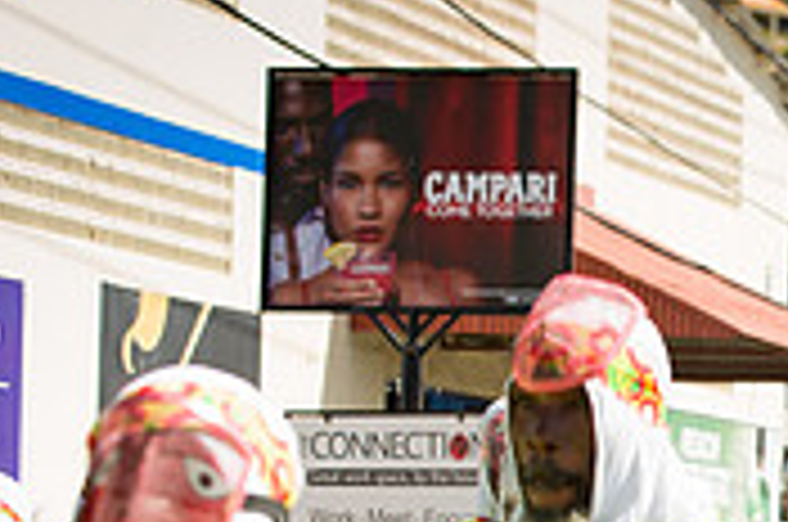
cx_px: 982
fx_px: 5069
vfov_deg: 5.8
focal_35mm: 232
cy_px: 806
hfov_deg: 8.8
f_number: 6.3
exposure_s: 1/200
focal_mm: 70
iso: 100
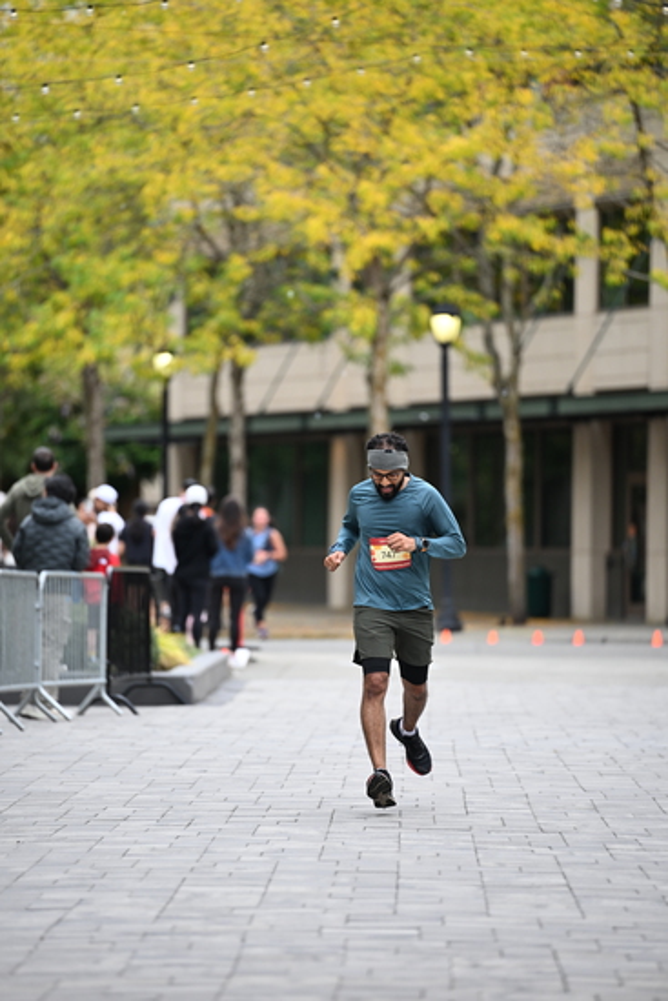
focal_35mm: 200
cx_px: 334
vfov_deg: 10.3
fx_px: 5563
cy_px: 500
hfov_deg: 6.9
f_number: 2.8
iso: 640
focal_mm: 200
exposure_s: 1/2000
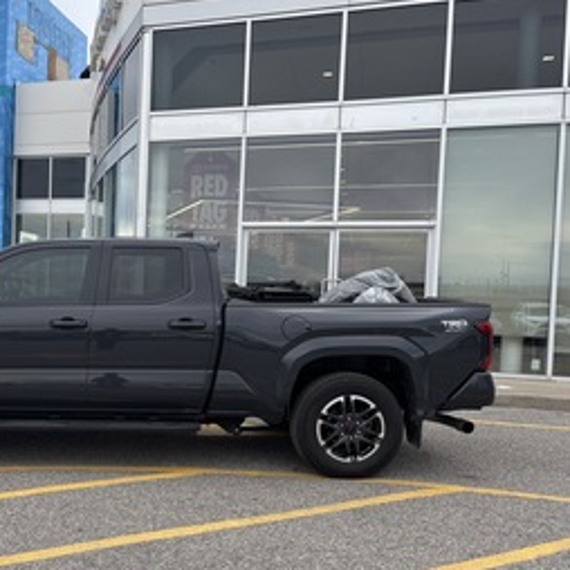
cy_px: 318
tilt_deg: -1.6
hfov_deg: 42.0
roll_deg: -1.9
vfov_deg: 43.8
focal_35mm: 38
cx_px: 119
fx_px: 708
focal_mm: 5.96
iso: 50
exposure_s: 1/865
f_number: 1.6
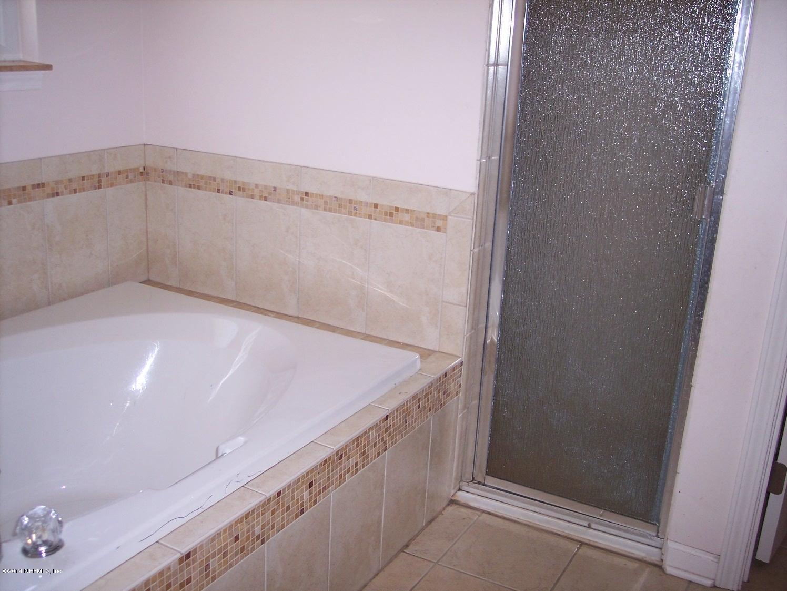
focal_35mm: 39
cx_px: 394
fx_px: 887
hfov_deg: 47.9
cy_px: 296
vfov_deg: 36.8
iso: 100
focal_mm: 8
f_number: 2.8
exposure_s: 1/60
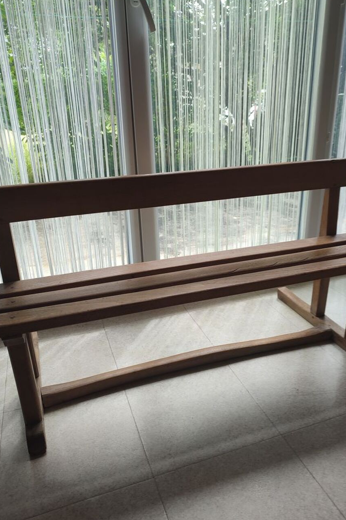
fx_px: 375
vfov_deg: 69.4
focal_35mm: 26
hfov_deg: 49.5
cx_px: 172
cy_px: 252
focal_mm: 5.89
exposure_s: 1/50
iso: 55
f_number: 1.89
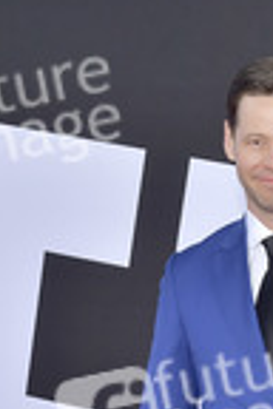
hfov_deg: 12.2
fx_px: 1263
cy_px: 551
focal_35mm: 111
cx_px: 286
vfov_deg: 17.2
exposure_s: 1/250
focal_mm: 40
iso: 320
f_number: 6.3
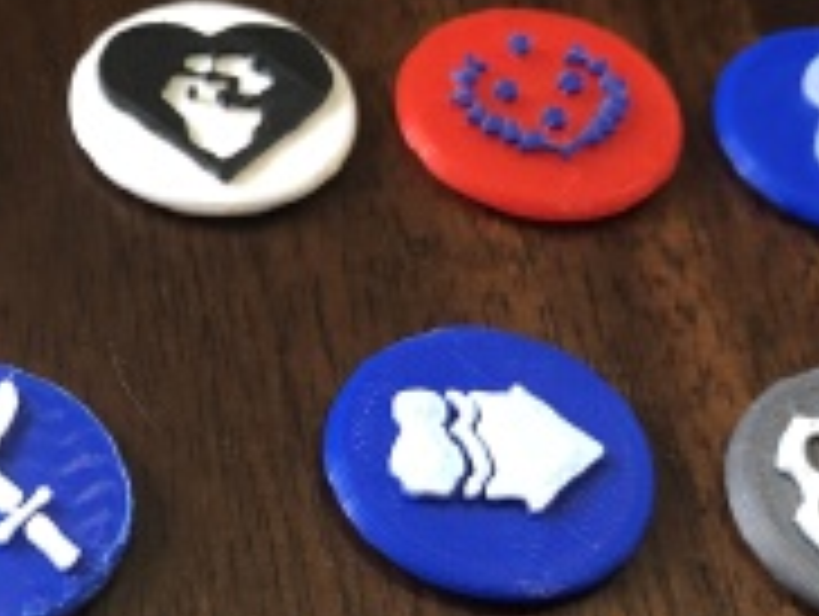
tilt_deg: -54.1
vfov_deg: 18.0
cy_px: 432
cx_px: -20
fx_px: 1943
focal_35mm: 82
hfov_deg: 22.8
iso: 80
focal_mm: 3.99
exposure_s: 1/15
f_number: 1.8
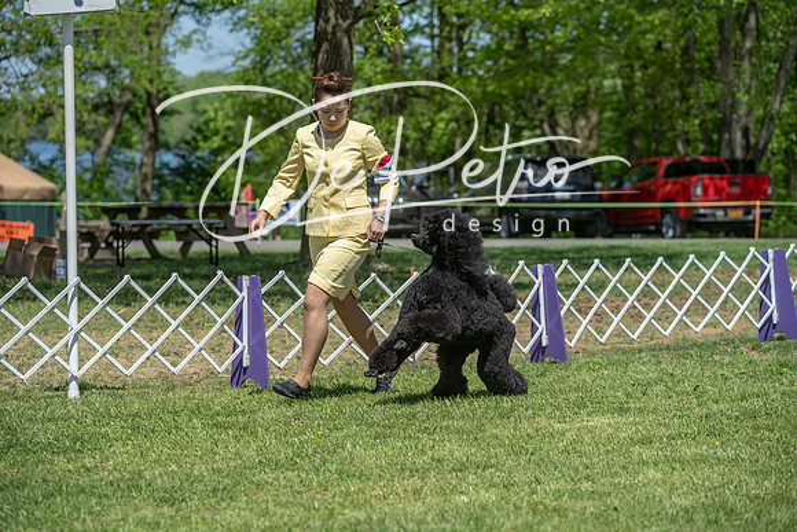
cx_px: 398
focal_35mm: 120
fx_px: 2657
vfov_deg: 11.4
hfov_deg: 17.1
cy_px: 266
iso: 250
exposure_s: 1/1000
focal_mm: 120
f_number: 5
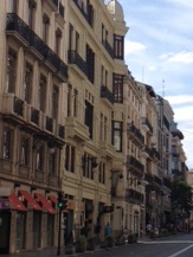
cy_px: 81
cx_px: 141
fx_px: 765
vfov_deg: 19.0
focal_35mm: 103
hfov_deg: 14.3
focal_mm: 4.28
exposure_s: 1/1623
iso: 50
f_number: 2.4
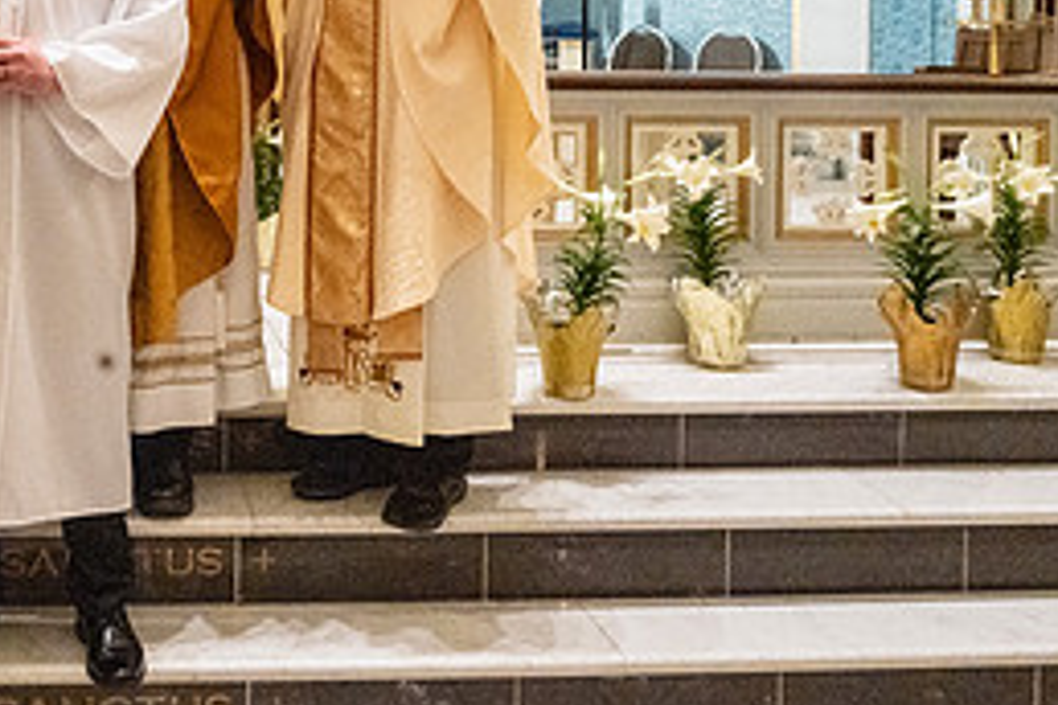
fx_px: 1587
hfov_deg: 35.3
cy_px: 31
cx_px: 168
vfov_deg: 24.1
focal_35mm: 54
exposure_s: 1/60
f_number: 10
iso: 5000
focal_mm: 24
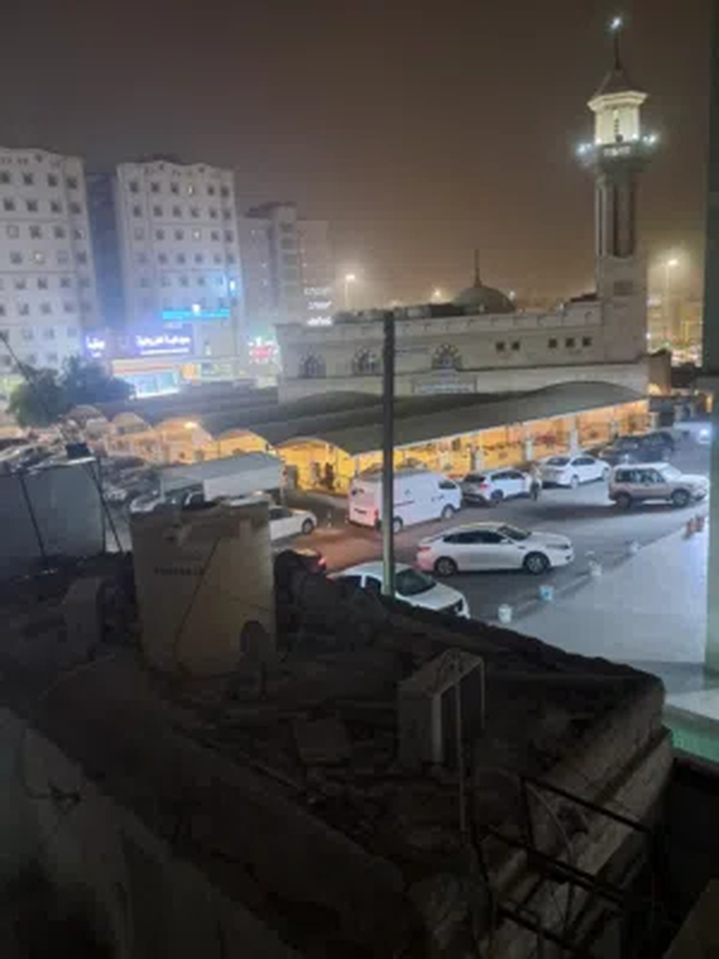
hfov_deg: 51.4
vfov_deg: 65.3
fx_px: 748
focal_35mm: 27
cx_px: 360
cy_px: 480
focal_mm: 4
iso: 1000
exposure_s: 1/20
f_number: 1.8
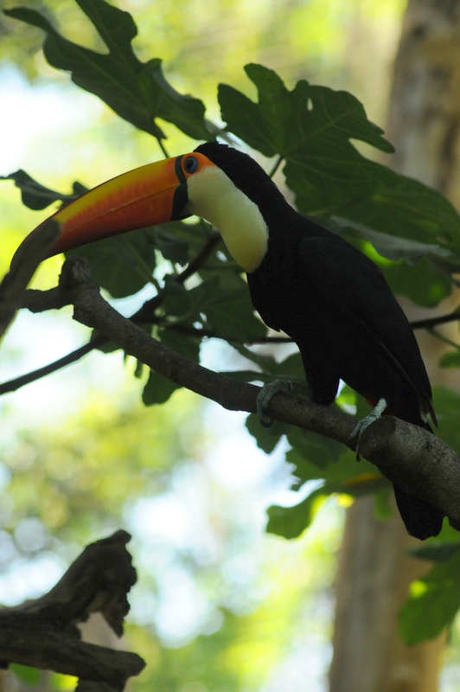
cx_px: 230
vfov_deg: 6.9
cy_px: 346
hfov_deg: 4.6
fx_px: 5760
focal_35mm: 300
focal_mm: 200
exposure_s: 1/500
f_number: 5.6
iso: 800
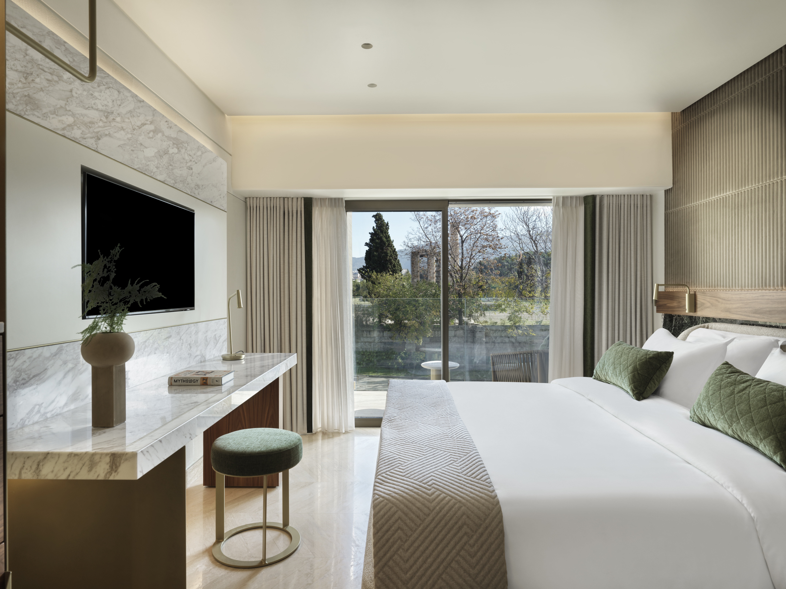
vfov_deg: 63.4
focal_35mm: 21
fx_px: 477
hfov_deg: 79.0
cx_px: 393
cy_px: 294
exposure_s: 1/2
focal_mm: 27
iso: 200
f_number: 13
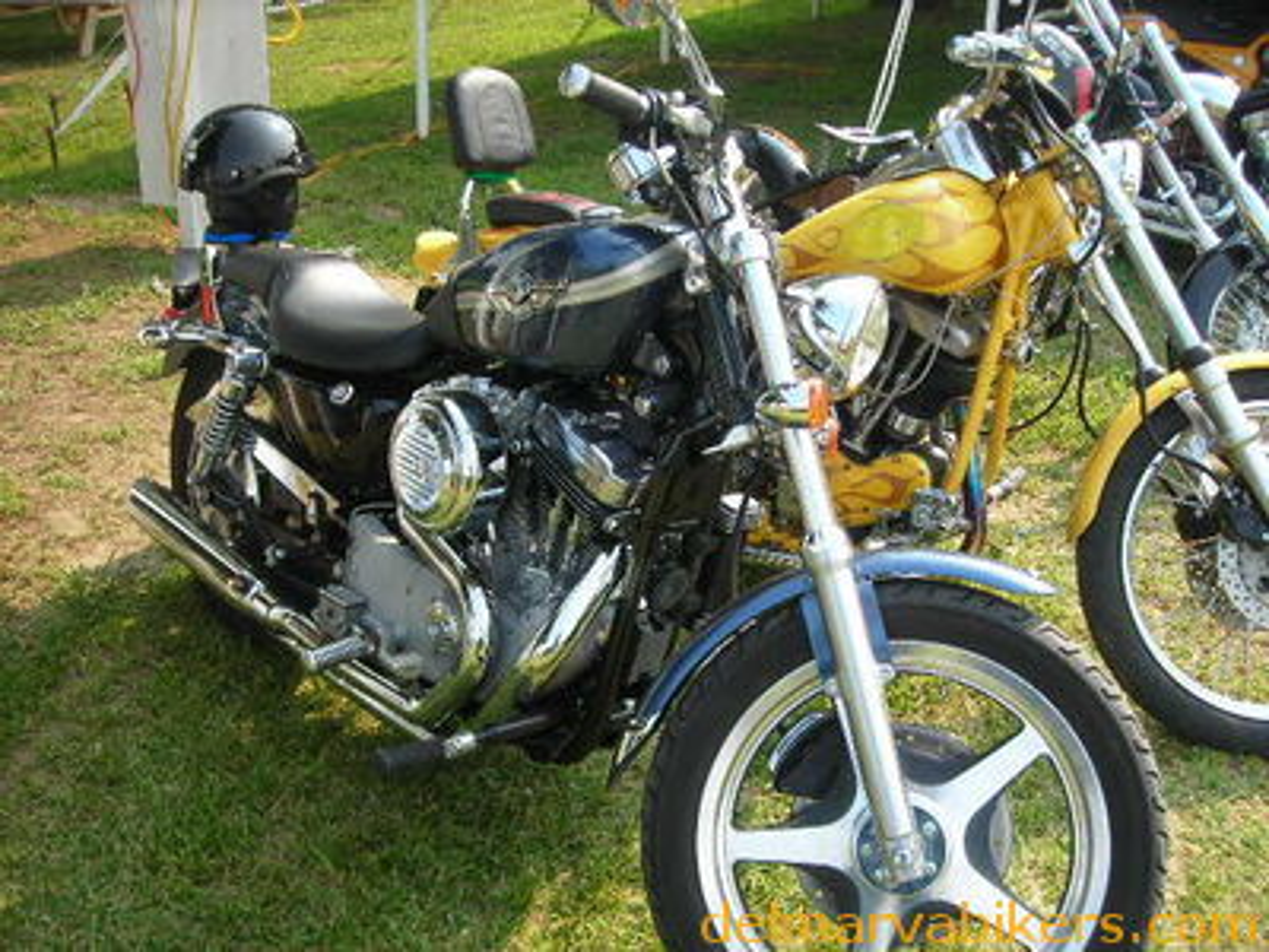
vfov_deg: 37.7
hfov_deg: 49.0
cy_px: 476
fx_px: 1393
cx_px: 634
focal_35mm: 38
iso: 50
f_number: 3.2
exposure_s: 1/171
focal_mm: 6.3
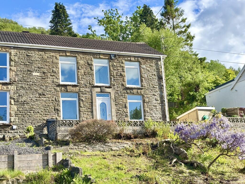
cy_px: 92
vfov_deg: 28.0
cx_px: 122
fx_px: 368
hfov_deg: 36.8
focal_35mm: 52
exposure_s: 1/1115
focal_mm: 5.96
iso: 32
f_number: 1.6
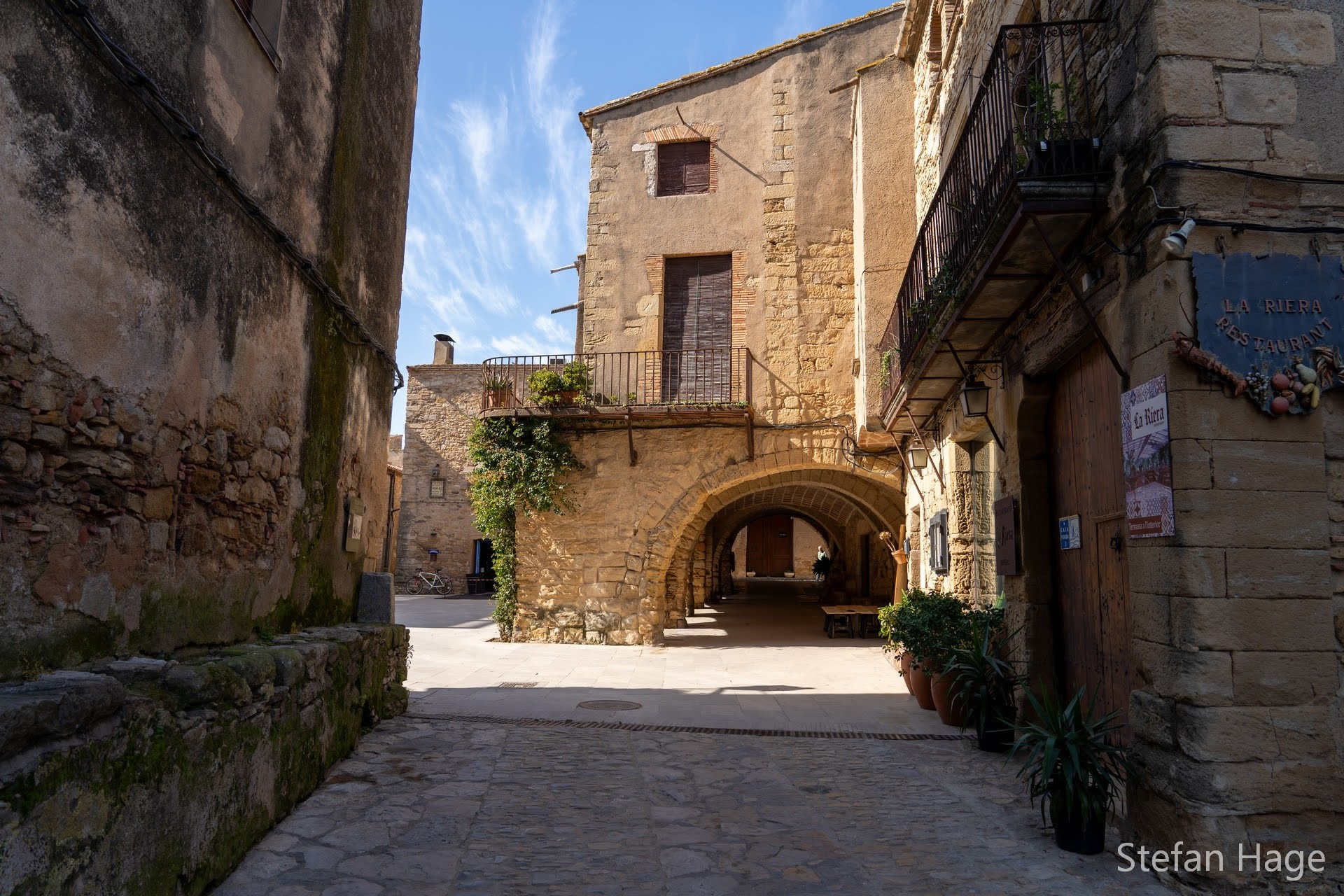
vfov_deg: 53.1
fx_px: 896
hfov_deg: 73.7
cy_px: 448
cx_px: 672
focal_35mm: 24
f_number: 4.5
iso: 100
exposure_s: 1/320
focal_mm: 24
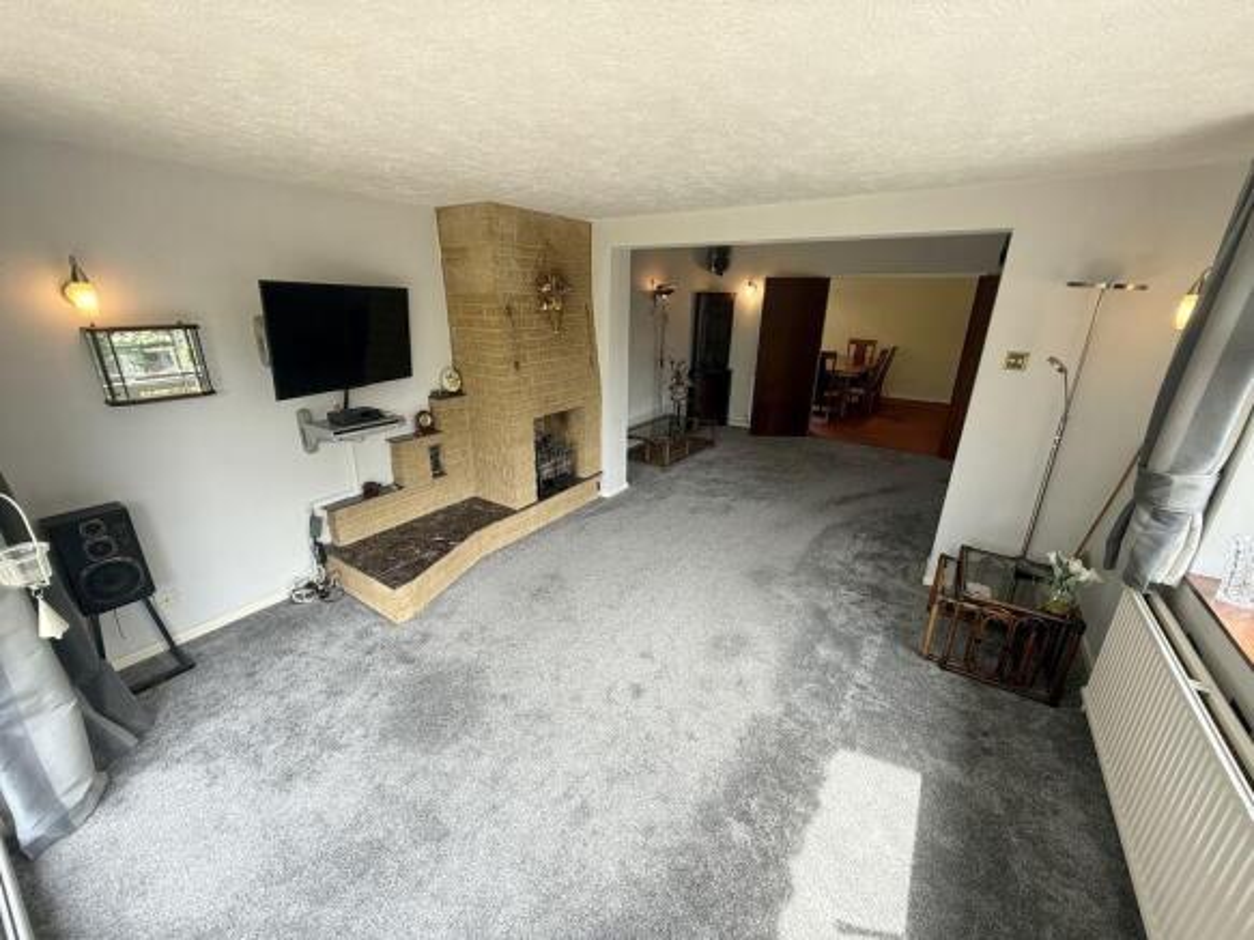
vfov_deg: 85.7
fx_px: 507
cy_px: 470
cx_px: 627
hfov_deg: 102.1
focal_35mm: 14
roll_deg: -0.8
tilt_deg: -19.0
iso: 100
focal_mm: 2.22
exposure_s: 1/100
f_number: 2.2
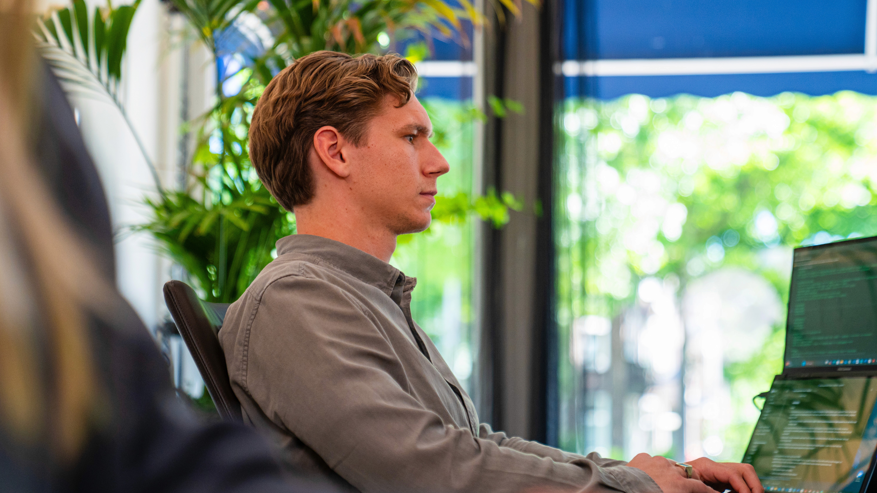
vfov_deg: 16.3
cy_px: 241
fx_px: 1721
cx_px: 435
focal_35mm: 74
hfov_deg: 28.6
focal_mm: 70
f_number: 2.8
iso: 1250
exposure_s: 1/500
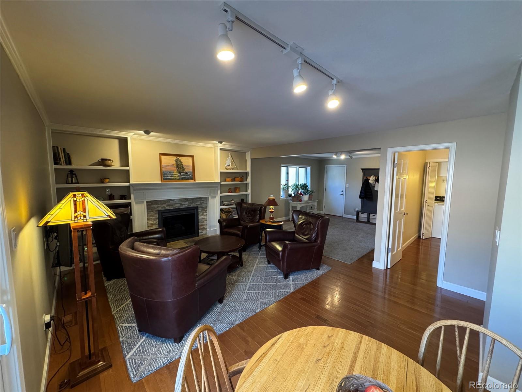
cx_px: 261
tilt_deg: -5.4
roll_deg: +0.3
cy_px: 196
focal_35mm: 14
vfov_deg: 85.7
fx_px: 211
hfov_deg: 102.1
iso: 320
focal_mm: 2.22
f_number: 2.2
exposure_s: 1/60
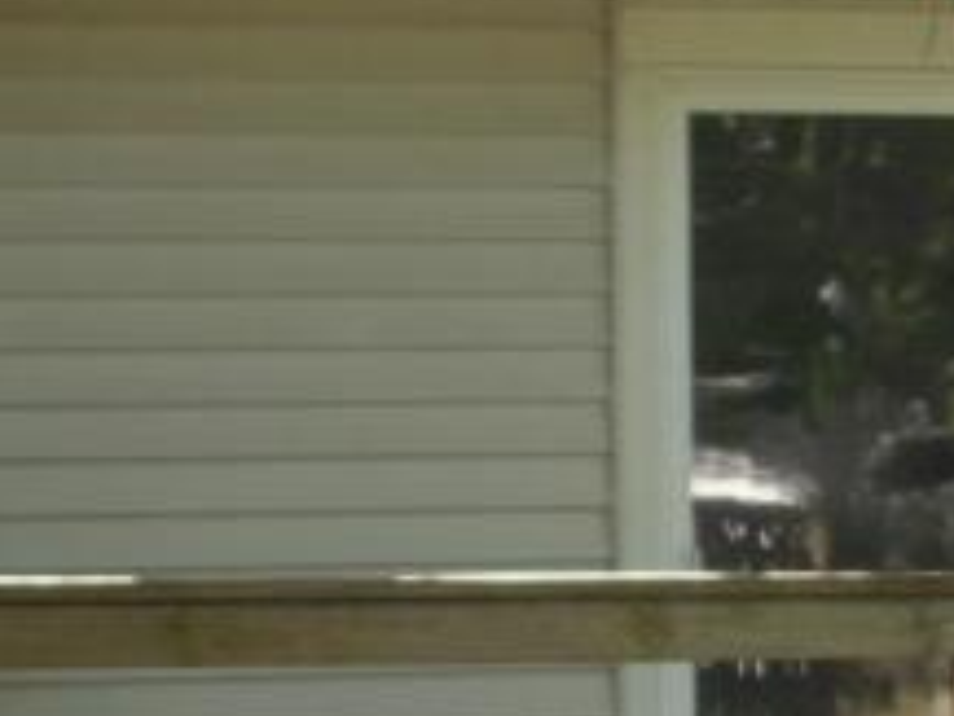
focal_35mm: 179
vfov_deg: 8.3
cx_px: 1820
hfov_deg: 10.3
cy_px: 668
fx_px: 4936
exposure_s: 1/107
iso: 50
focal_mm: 6.3
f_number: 2.9
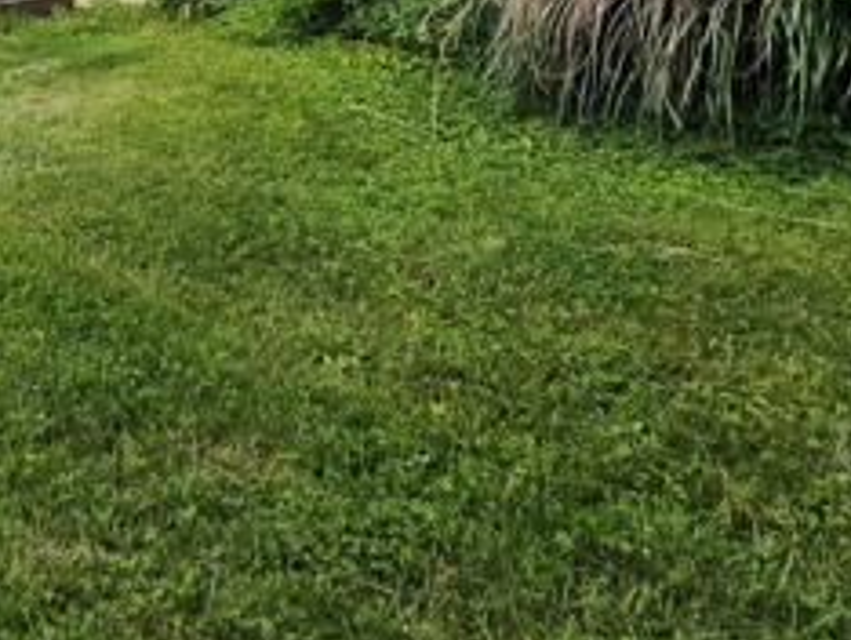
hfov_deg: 44.3
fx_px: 911
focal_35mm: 37
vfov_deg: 31.3
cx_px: 42
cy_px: -160
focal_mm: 2.2
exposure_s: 1/3333
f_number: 2.2
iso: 50
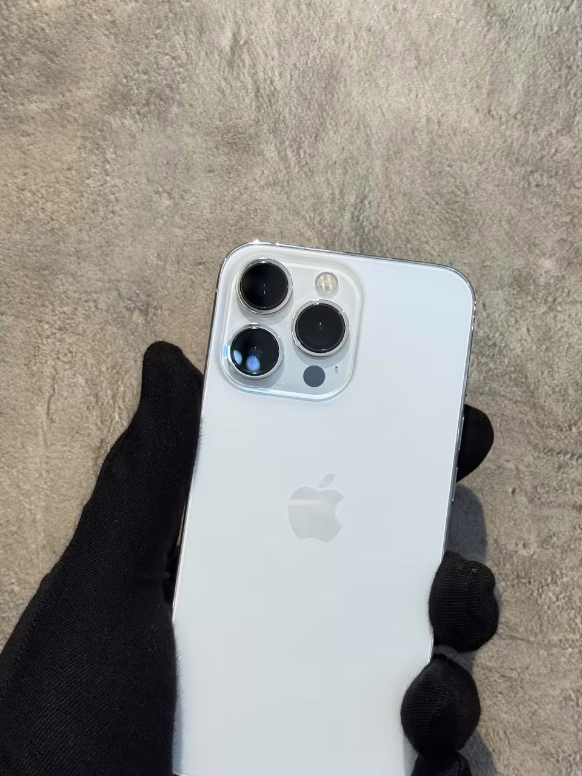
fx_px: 1345
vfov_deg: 32.1
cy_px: 436
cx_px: 313
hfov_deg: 24.4
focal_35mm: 60
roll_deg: -15.1
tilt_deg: +4.3
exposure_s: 1/100
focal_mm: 6.76
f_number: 1.78
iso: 80
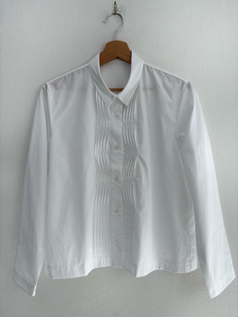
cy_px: 158
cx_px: 119
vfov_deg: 67.3
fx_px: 238
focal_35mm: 26
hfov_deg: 53.1
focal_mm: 5.96
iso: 50
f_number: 1.6
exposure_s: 1/724
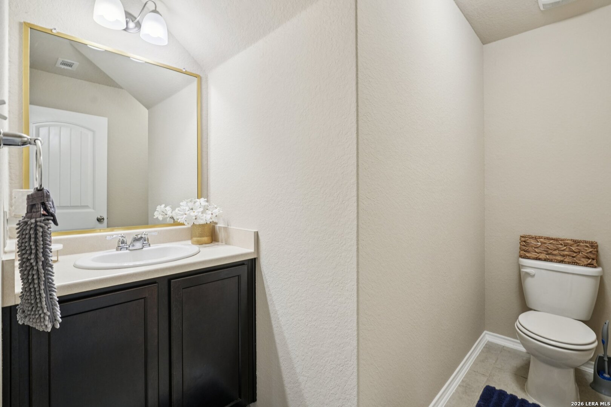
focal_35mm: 16
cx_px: 306
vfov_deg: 73.7
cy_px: 204
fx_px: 272
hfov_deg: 96.7
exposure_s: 1/10
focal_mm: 16
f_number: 8
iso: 400
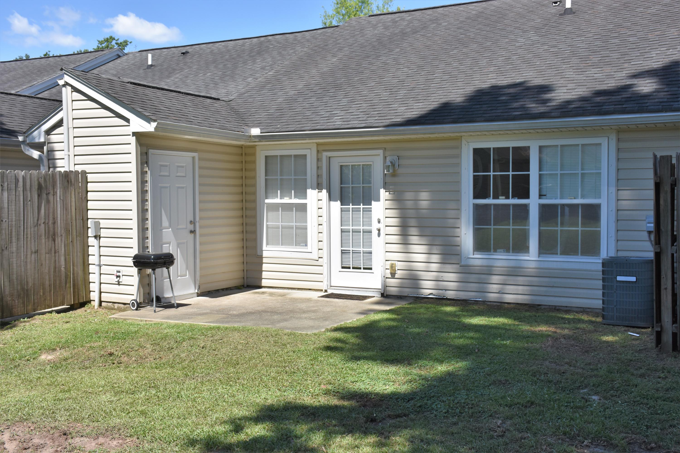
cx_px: 340
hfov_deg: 49.6
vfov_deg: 34.2
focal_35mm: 39
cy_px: 226
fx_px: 737
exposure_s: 1/500
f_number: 8
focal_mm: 26
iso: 200
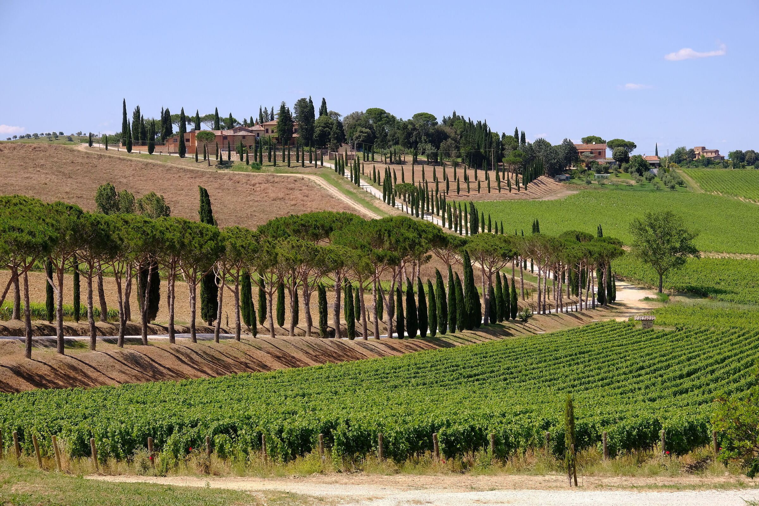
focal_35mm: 83
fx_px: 1750
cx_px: 380
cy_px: 253
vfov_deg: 16.5
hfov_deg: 24.5
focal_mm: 55
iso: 400
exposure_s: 1/500
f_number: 9
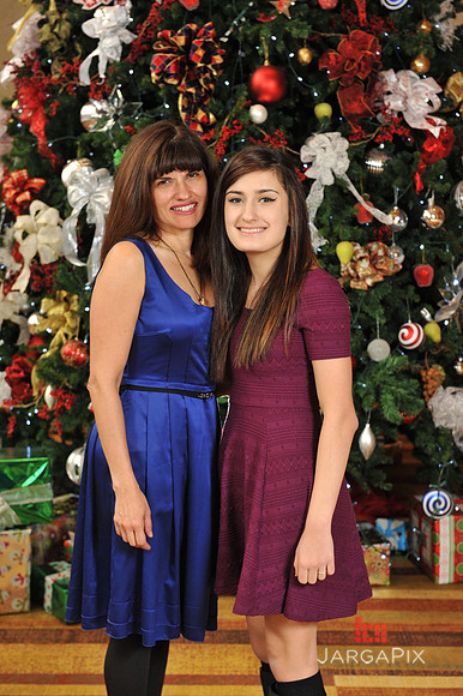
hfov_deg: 20.6
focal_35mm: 66
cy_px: 348
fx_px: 1275
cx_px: 232
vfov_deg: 30.5
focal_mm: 66
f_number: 6.3
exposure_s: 1/125
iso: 1600
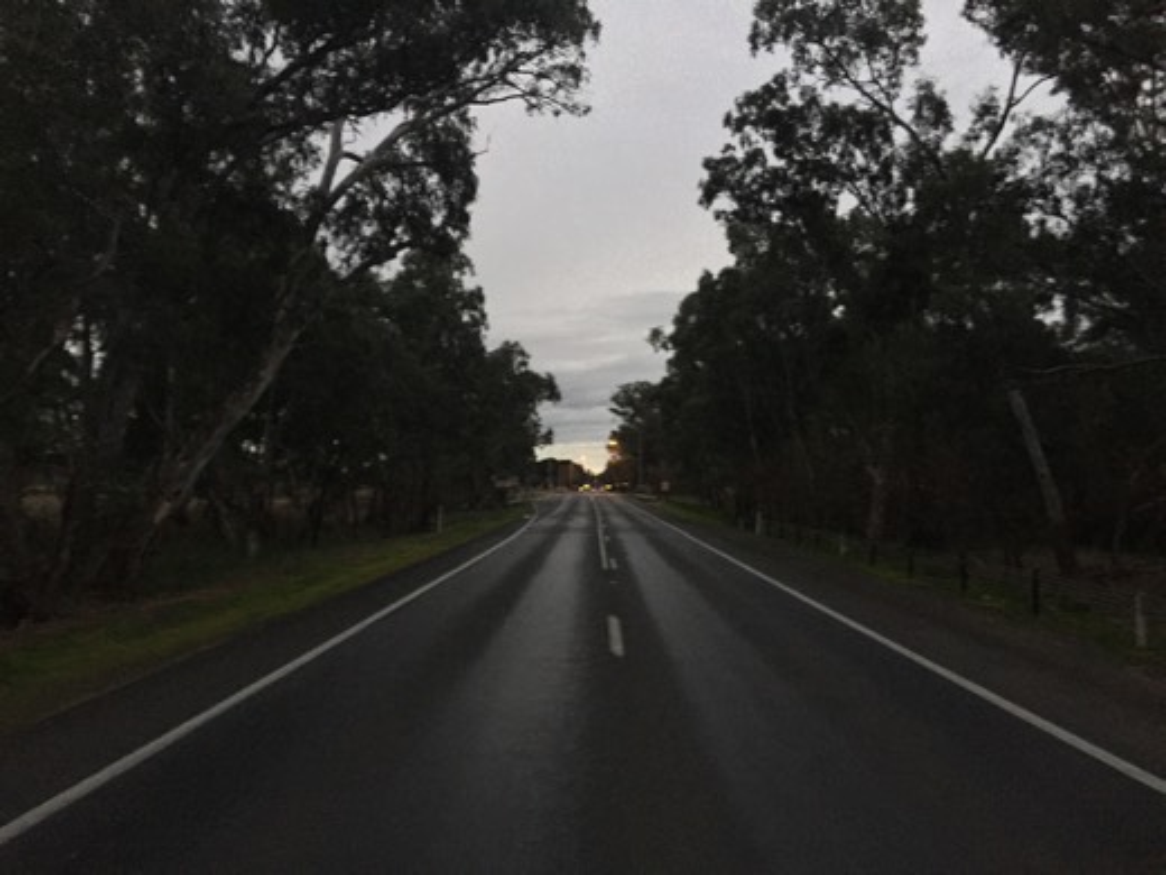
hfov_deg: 61.7
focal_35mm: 29
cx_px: 583
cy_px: 438
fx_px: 977
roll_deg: -0.4
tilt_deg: +3.6
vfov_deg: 48.2
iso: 400
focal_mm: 4.15
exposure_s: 1/15
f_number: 2.2
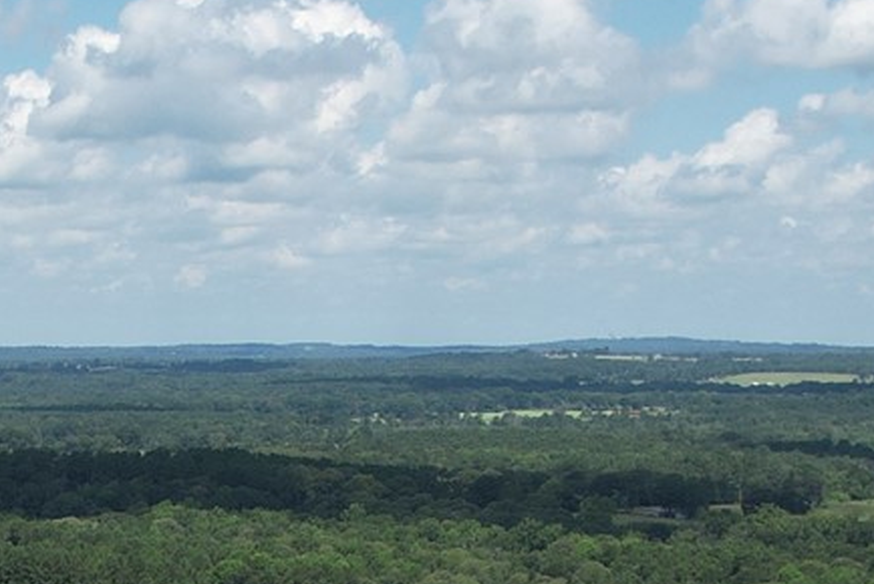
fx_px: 2672
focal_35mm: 110
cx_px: -169
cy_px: 1009
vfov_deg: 11.6
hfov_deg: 17.7
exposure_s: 1/2000
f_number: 2.8
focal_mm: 8.38
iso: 110
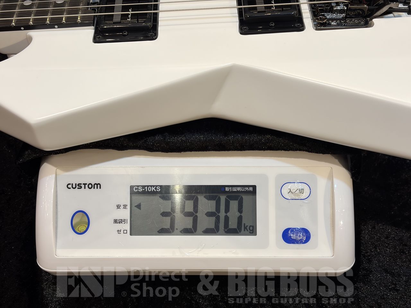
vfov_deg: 28.0
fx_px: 617
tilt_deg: -48.8
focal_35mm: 52
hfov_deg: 36.8
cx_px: 206
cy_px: 154
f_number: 1.6
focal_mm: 5.96
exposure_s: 1/60
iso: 80
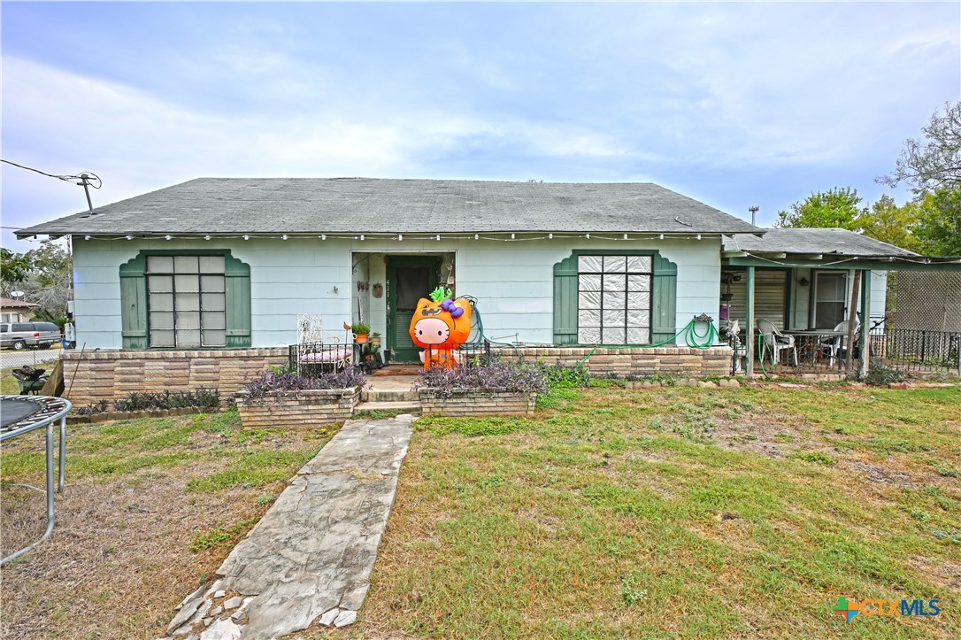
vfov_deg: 67.3
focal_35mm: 18
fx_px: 480
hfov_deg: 90.0
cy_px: 320
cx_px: 480
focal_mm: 12
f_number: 5.6
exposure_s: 1/125
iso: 64
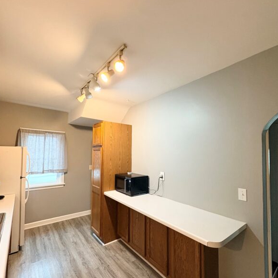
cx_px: 140
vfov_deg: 83.9
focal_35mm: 17
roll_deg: -0.4
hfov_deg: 84.0
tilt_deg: +3.3
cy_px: 148
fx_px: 154
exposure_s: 1/60
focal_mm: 2.22
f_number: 2.2
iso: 400
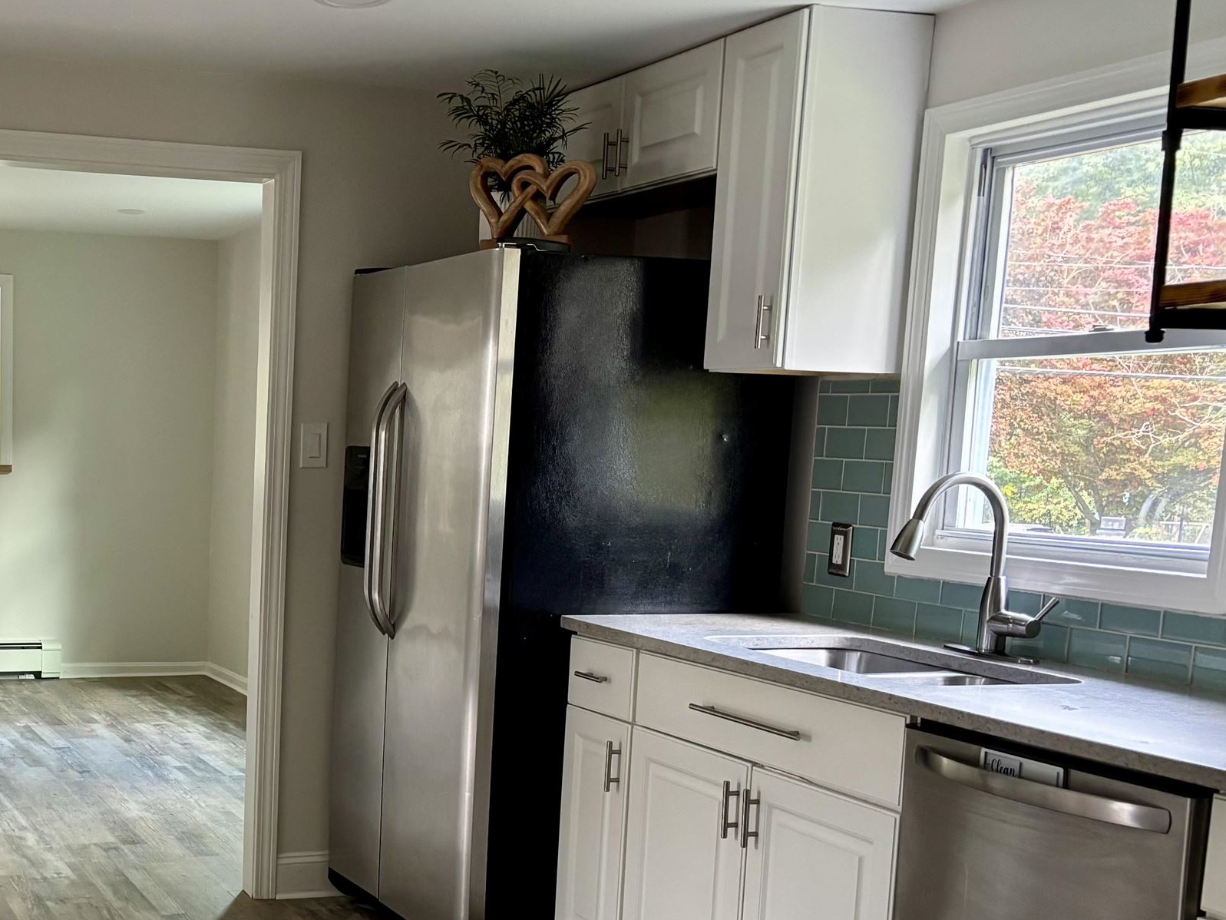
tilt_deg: -8.2
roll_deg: -1.7
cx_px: 177
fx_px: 1771
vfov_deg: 28.7
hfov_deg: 36.3
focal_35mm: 50
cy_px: 687
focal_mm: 5.96
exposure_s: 1/60
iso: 320
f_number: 1.6
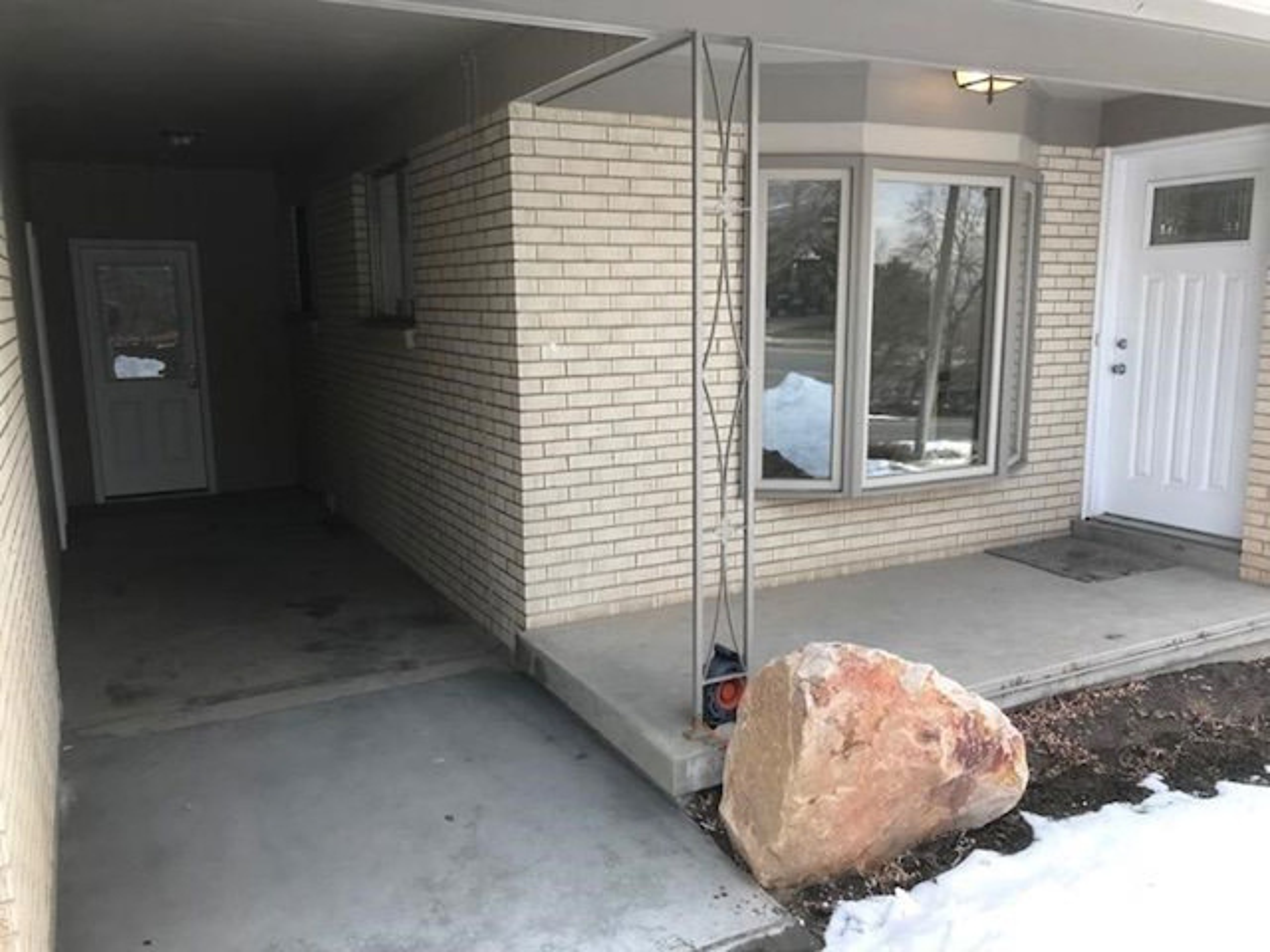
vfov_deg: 49.7
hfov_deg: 63.4
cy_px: 476
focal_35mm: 28
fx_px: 1027
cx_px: 635
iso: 20
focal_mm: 3.99
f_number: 1.8
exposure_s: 1/188
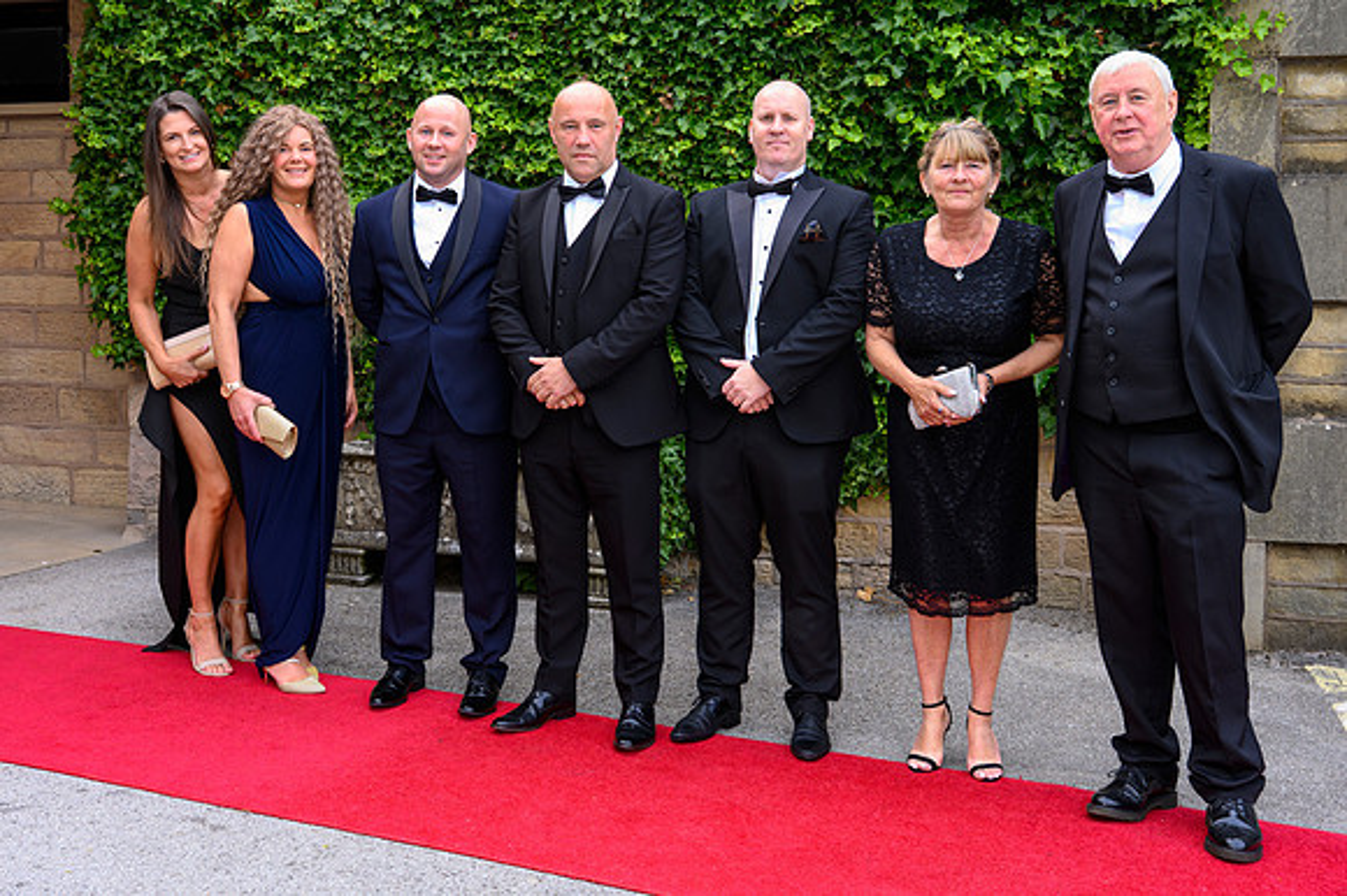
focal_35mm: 41
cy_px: 345
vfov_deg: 32.3
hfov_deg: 47.1
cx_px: 616
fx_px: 1543
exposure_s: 1/125
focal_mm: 33.5
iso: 900
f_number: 5.6
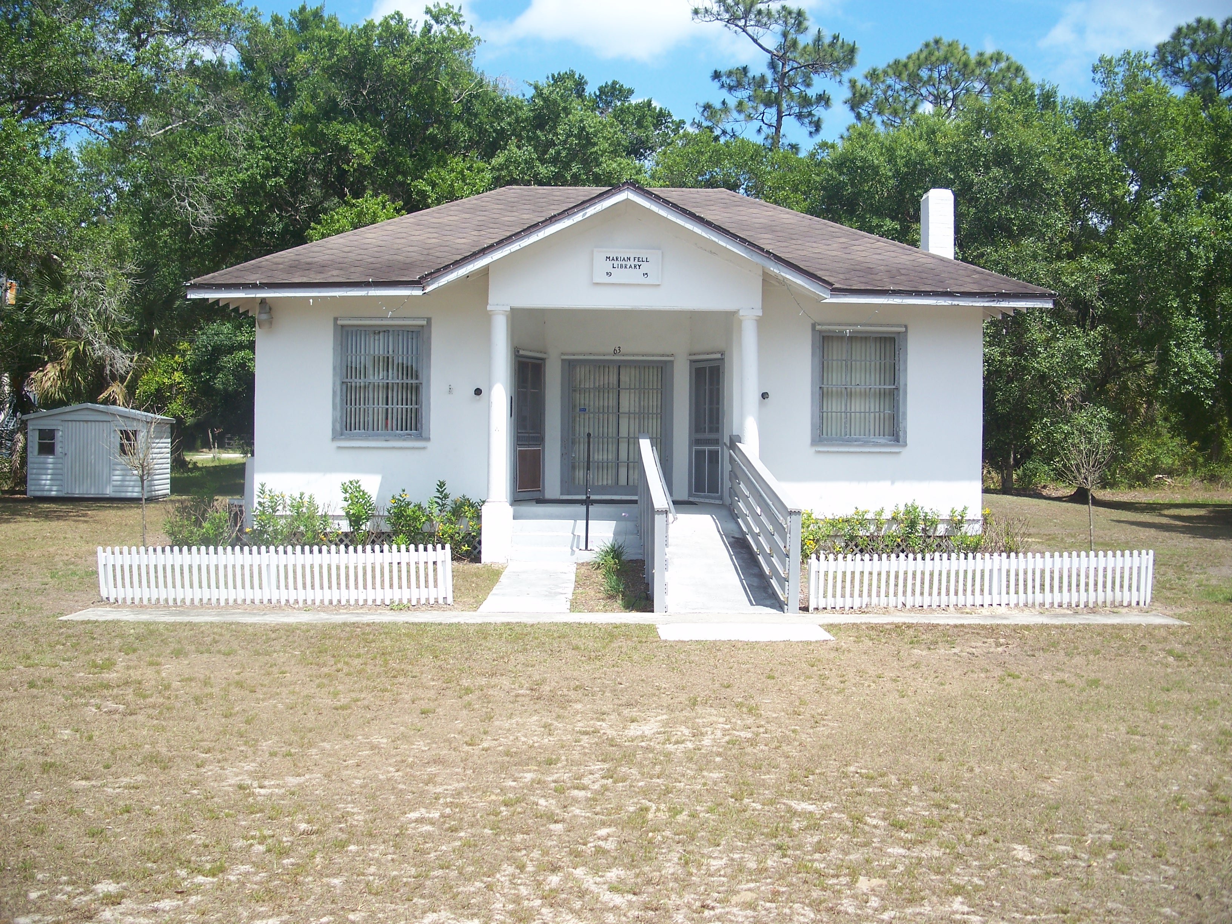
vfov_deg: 38.7
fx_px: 1317
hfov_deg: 50.1
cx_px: 616
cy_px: 462
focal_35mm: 37
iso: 64
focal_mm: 7.8
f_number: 2.8
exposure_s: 1/640
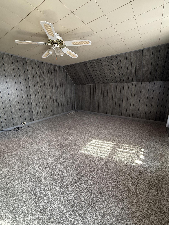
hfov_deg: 81.7
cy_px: 111
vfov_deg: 98.2
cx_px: 80
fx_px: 98
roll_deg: +0.7
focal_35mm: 15
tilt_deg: -12.2
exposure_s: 1/69
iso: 320
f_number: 2.2
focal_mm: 2.22
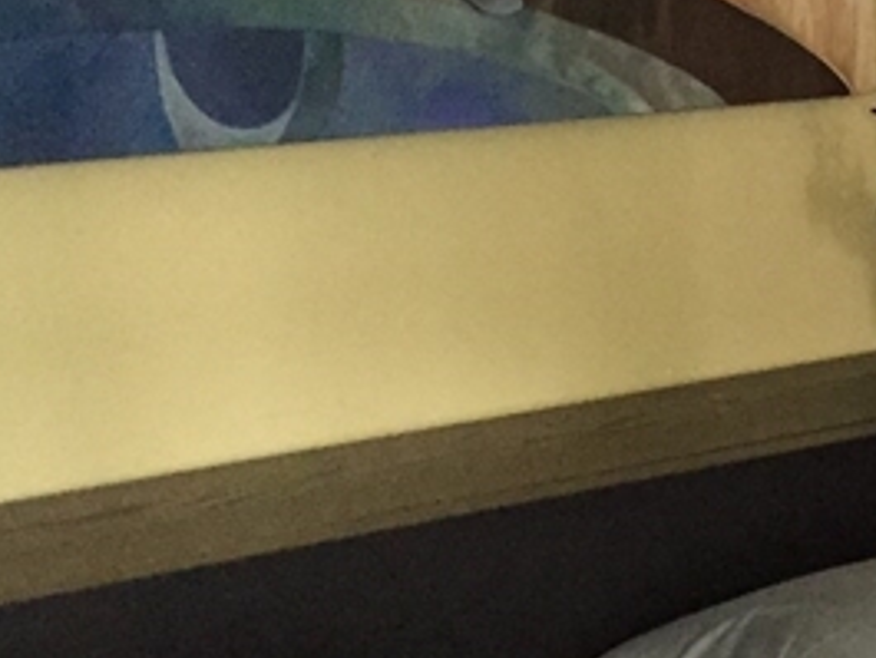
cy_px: 271
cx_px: 1626
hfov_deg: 15.0
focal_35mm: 112
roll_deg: -0.1
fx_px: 2836
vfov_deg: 13.2
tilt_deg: -9.6
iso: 250
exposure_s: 1/30
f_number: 2.2
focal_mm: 4.15
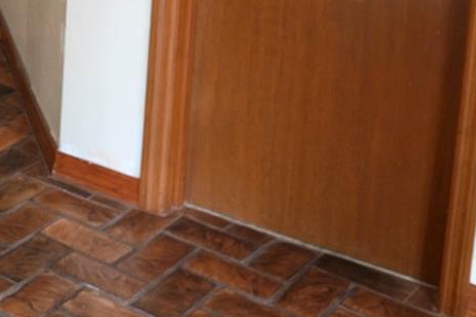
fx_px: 1097
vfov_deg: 14.9
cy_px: -198
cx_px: -166
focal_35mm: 83
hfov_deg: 21.7
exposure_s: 1/30
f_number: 3.5
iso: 160
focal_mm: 16
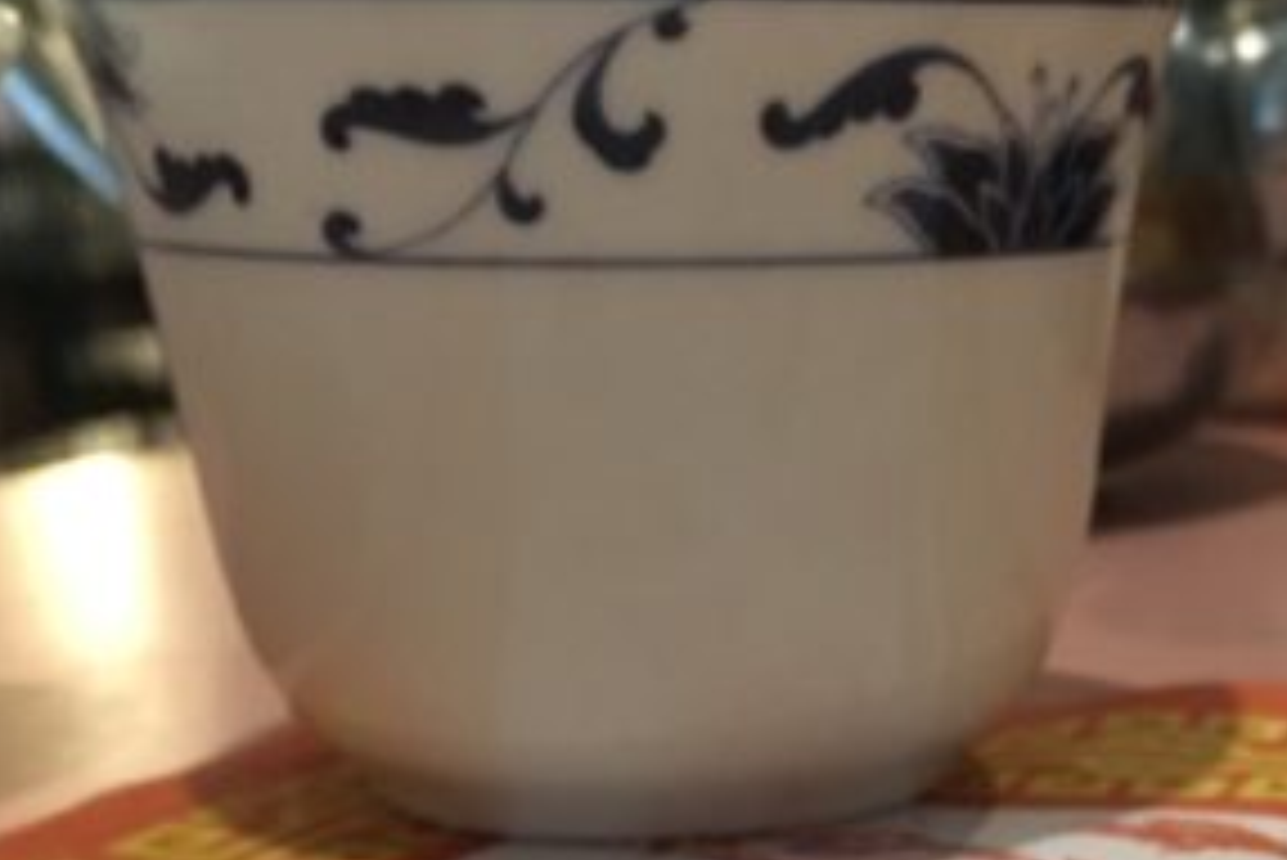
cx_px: 1179
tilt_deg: -14.6
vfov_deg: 16.6
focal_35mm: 81
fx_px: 2897
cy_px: 824
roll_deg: +0.8
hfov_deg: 24.3
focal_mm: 4.15
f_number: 2.2
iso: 400
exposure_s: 1/15
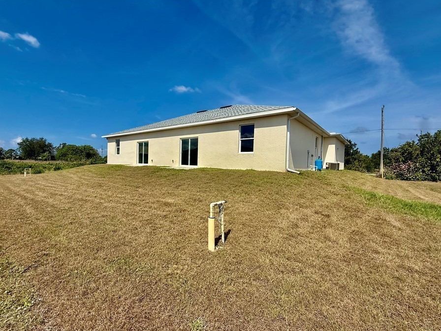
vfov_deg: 78.1
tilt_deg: -1.0
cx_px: 205
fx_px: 204
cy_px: 167
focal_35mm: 16
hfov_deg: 94.3
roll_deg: -2.0
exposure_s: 1/4425
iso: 50
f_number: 2.2
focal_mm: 2.22
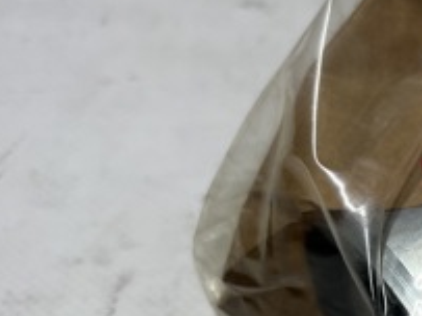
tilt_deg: -55.1
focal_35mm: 82
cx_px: 584
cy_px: 273
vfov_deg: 17.7
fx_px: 999
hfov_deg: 21.1
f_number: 1.5
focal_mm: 5.7
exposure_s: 1/100
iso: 64
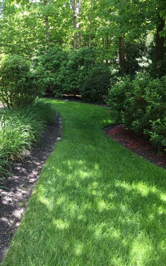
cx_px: 73
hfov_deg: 37.2
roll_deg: +1.4
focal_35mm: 34
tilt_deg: -13.1
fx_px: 246
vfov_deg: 56.6
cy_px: 122
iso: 32
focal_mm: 4.15
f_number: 2.2
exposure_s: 1/120
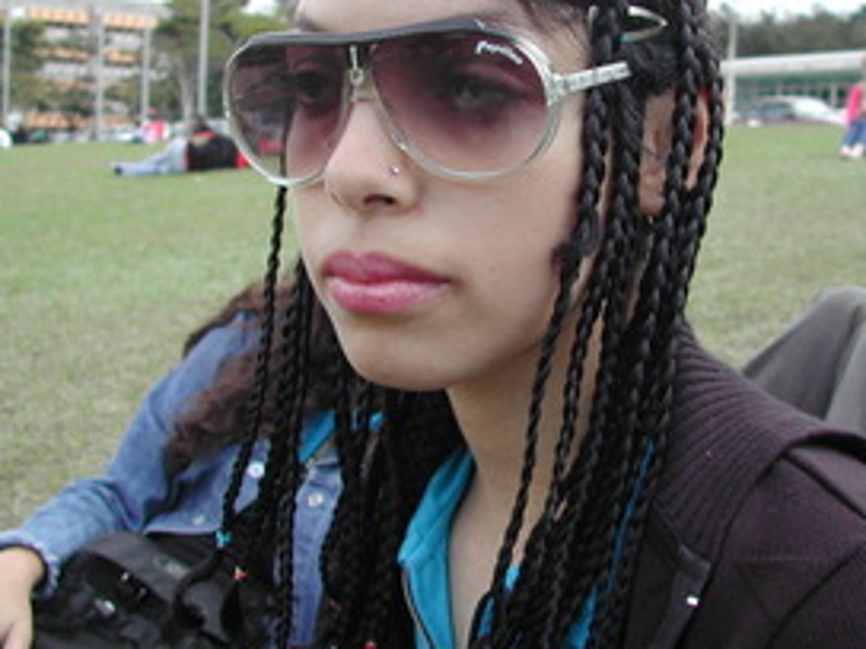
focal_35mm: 53
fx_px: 1326
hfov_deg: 36.0
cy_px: 227
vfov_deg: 27.4
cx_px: 519
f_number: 2.8
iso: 100
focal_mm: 8
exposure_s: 1/288
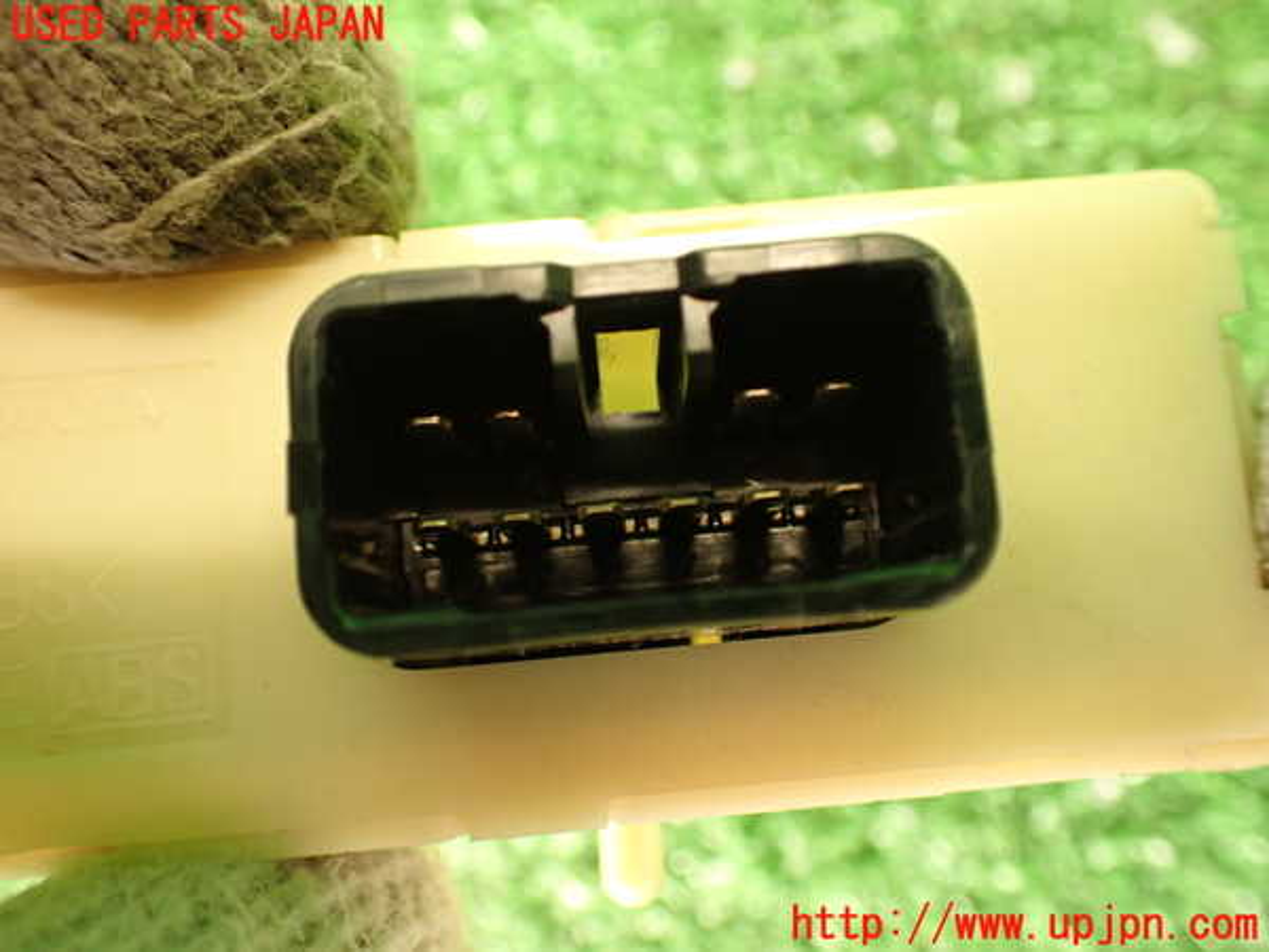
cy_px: 476
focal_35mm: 32
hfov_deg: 56.8
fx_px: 1173
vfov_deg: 44.2
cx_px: 634
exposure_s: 1/30
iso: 400
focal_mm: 5.79
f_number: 2.4
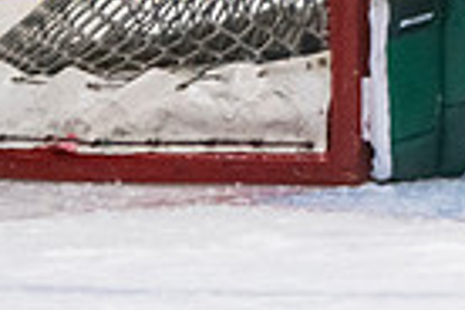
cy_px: -352
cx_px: 832
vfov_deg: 1.3
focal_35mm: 1019
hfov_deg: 2.0
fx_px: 13161
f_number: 3.2
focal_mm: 135
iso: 2500
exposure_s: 1/640
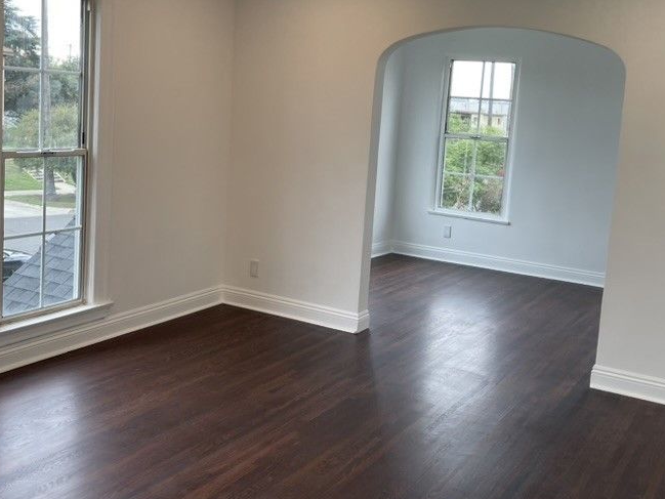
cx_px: 382
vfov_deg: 35.1
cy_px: 212
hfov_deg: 45.6
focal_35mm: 41
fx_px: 788
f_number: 1.6
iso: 64
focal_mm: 5.1
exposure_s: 1/120
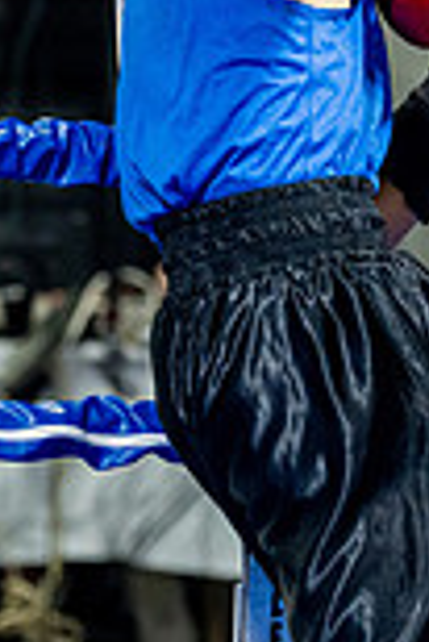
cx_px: 537
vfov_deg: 5.6
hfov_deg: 3.7
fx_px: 6581
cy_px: 327
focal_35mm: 369
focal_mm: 98
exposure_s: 1/800
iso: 4000
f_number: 2
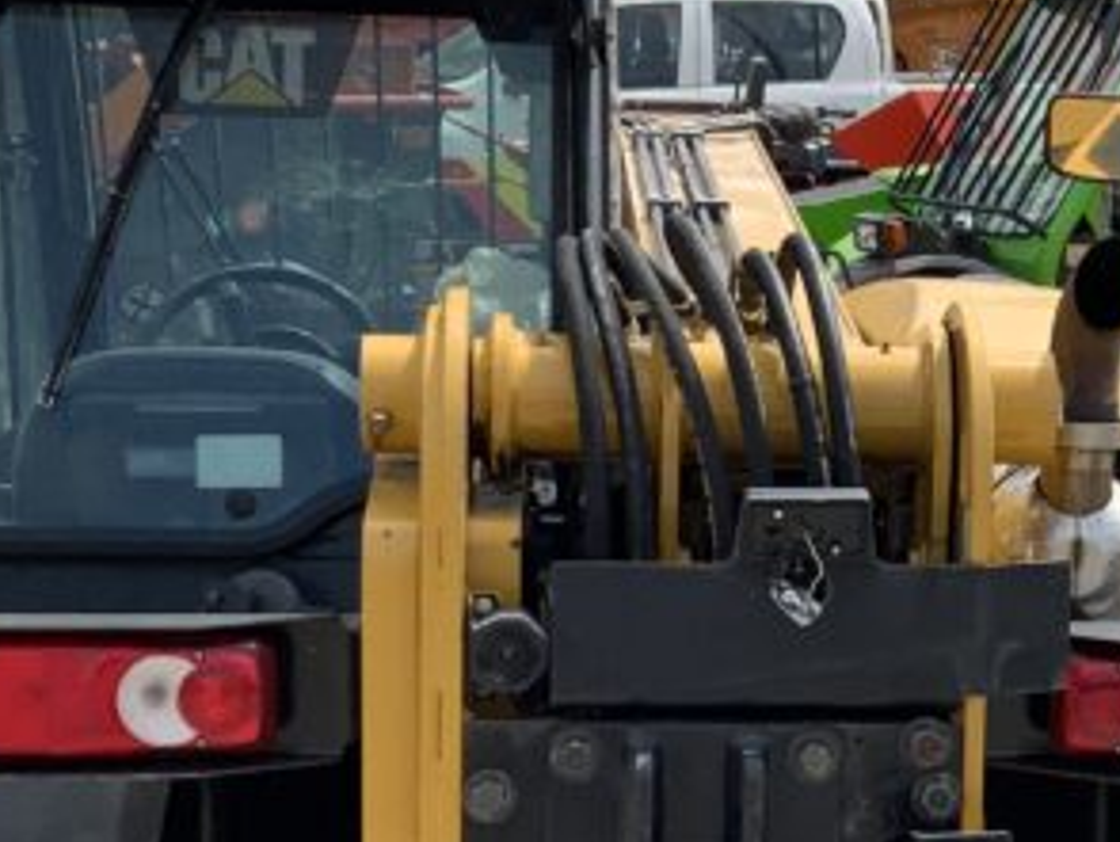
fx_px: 3271
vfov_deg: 14.6
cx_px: 987
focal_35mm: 101
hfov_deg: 19.1
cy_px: 617
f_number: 1.8
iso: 16
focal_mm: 3
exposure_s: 1/1984
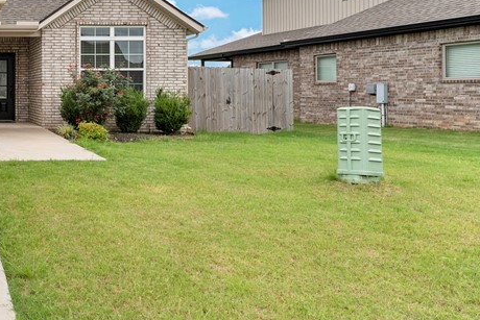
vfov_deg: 37.5
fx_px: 462
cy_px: 88
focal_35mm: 35
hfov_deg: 43.5
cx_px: -39
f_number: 2.8
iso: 250
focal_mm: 14.7
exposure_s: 1/200
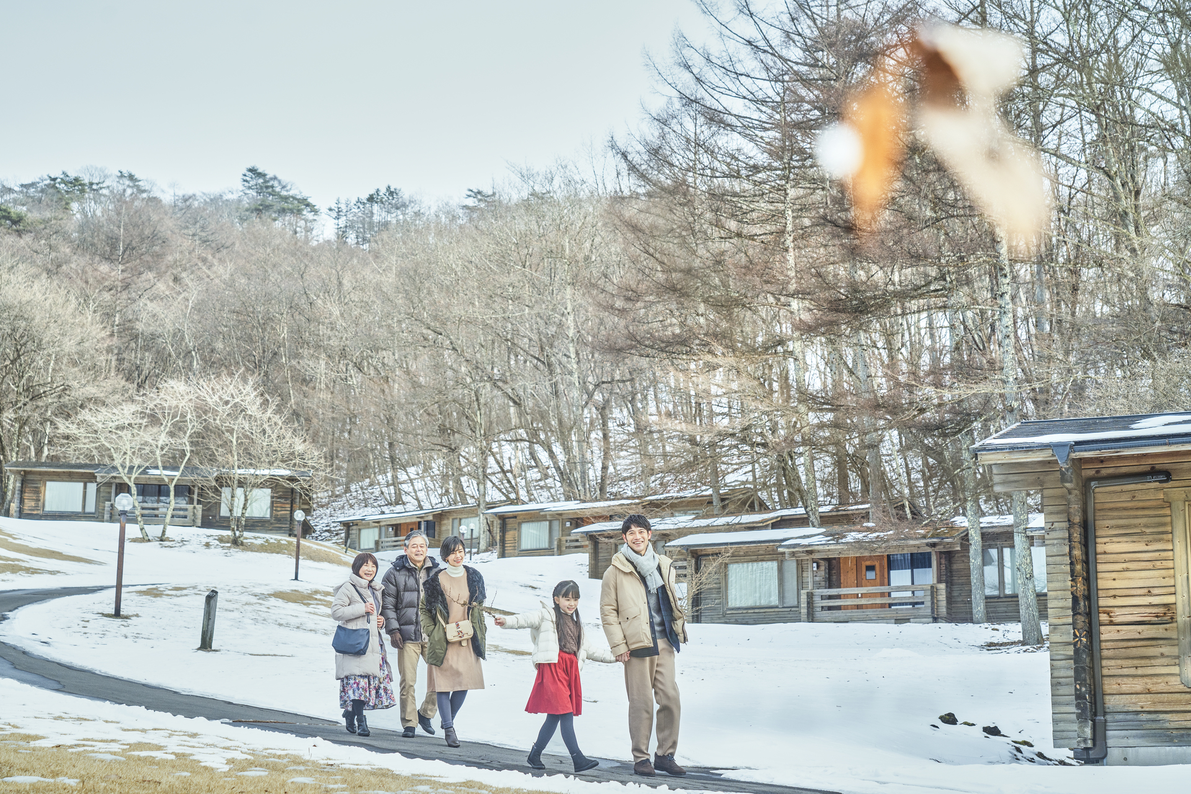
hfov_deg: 35.6
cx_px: 596
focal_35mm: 56
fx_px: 1853
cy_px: 397
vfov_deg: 24.2
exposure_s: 1/320
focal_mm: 56
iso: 250
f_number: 5
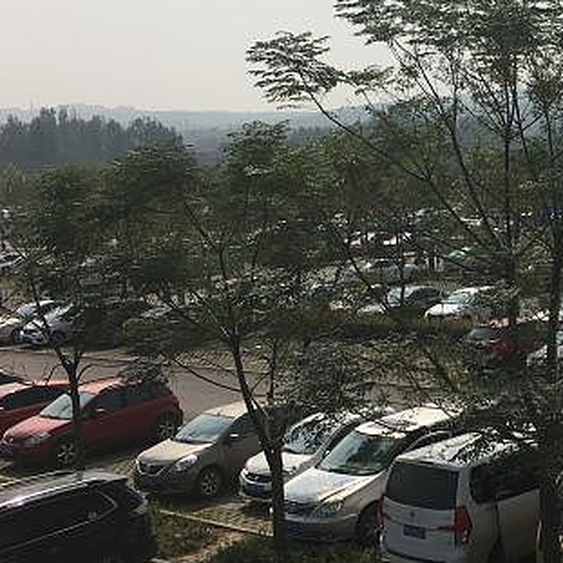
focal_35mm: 66
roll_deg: +2.1
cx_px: 592
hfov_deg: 24.6
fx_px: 1214
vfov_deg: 26.1
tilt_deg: -4.6
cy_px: 257
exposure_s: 1/4049
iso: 25
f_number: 2.2
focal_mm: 4.15
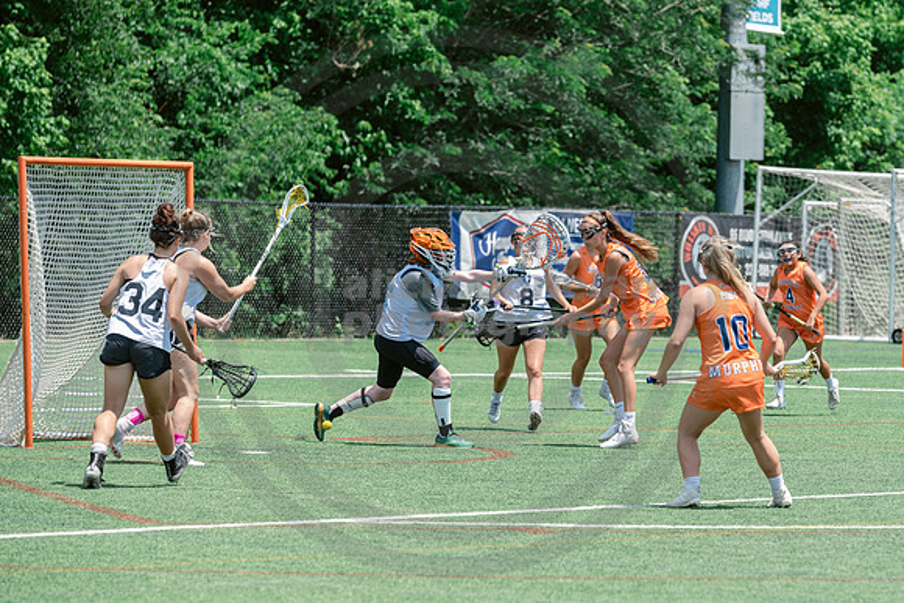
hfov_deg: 8.5
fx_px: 6101
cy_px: 360
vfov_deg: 5.7
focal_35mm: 243
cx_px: 563
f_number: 5
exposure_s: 1/1600
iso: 400
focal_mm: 195
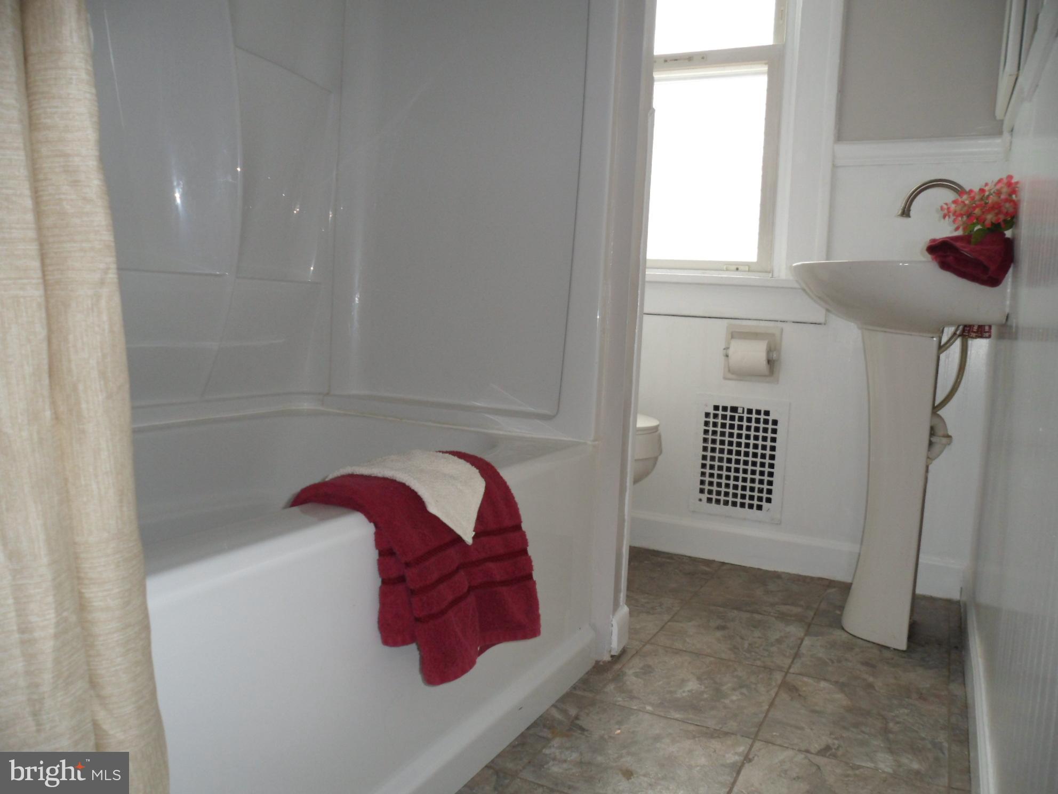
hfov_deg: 67.3
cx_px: 529
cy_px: 397
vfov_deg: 53.1
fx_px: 795
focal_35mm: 26
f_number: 3.3
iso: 100
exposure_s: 1/45
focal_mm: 4.9
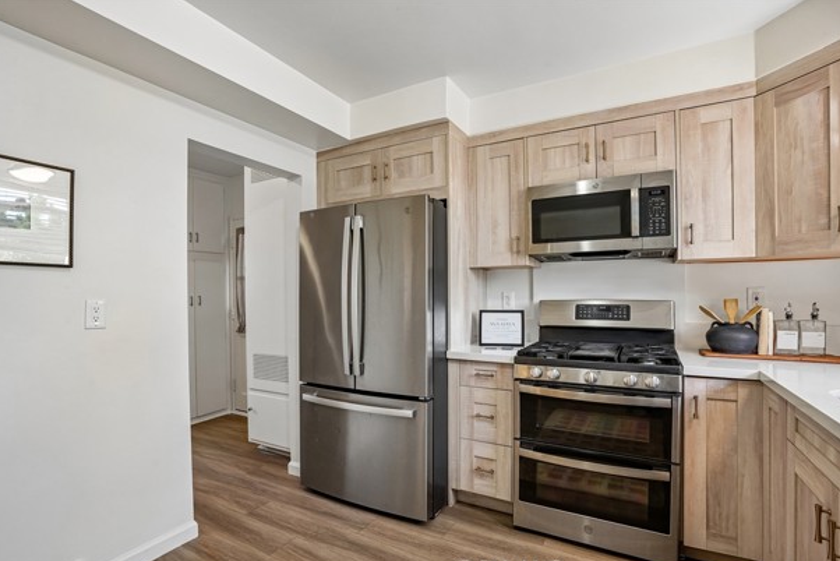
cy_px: 295
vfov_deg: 70.5
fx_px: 397
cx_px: 407
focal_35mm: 17
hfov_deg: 93.2
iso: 400
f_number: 8
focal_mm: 16
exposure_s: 1/13
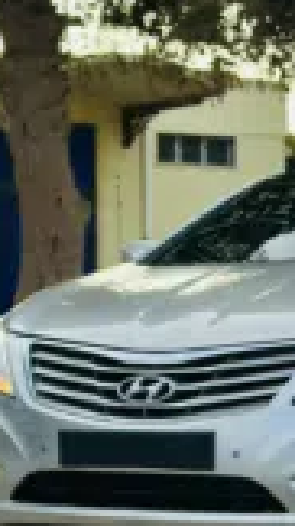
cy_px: 370
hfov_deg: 9.3
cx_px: 314
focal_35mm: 129
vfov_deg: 16.6
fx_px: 1796
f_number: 1.78
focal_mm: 6.86
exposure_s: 1/1453
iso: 100
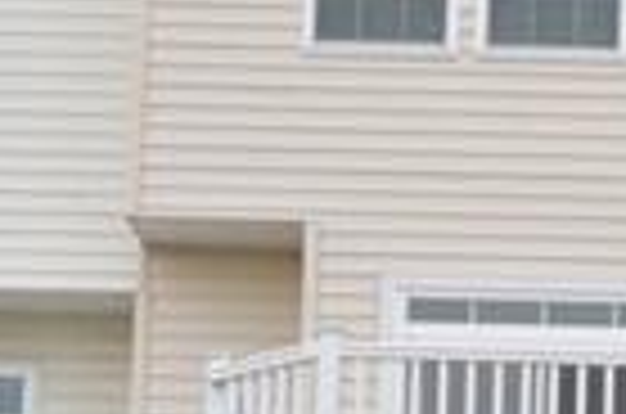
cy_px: 749
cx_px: 750
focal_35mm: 181
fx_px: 3138
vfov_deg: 7.3
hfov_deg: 11.2
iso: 100
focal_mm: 21
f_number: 6.3
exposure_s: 1/40
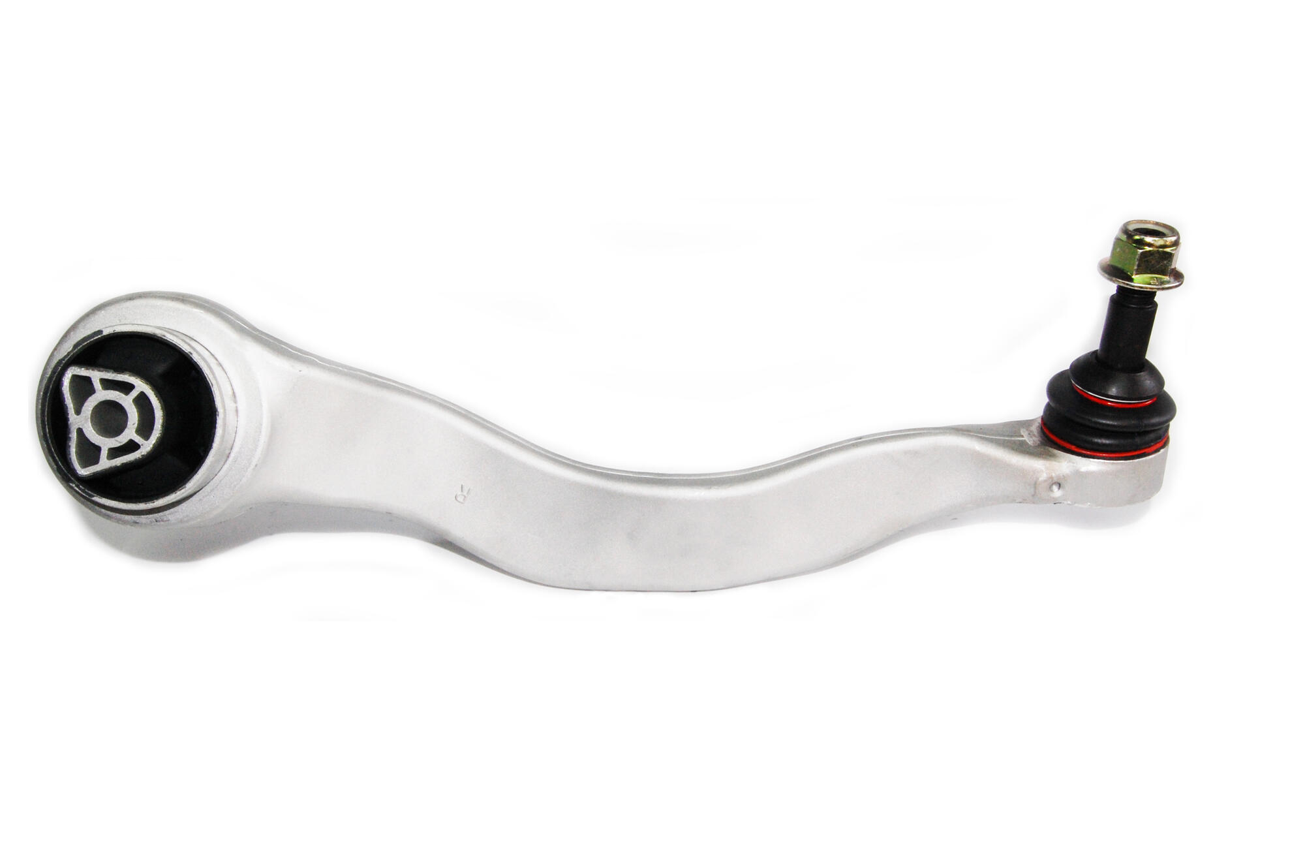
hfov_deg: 67.4
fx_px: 978
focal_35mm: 27
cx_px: 652
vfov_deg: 47.9
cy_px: 434
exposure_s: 1/160
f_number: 16
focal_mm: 18
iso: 800
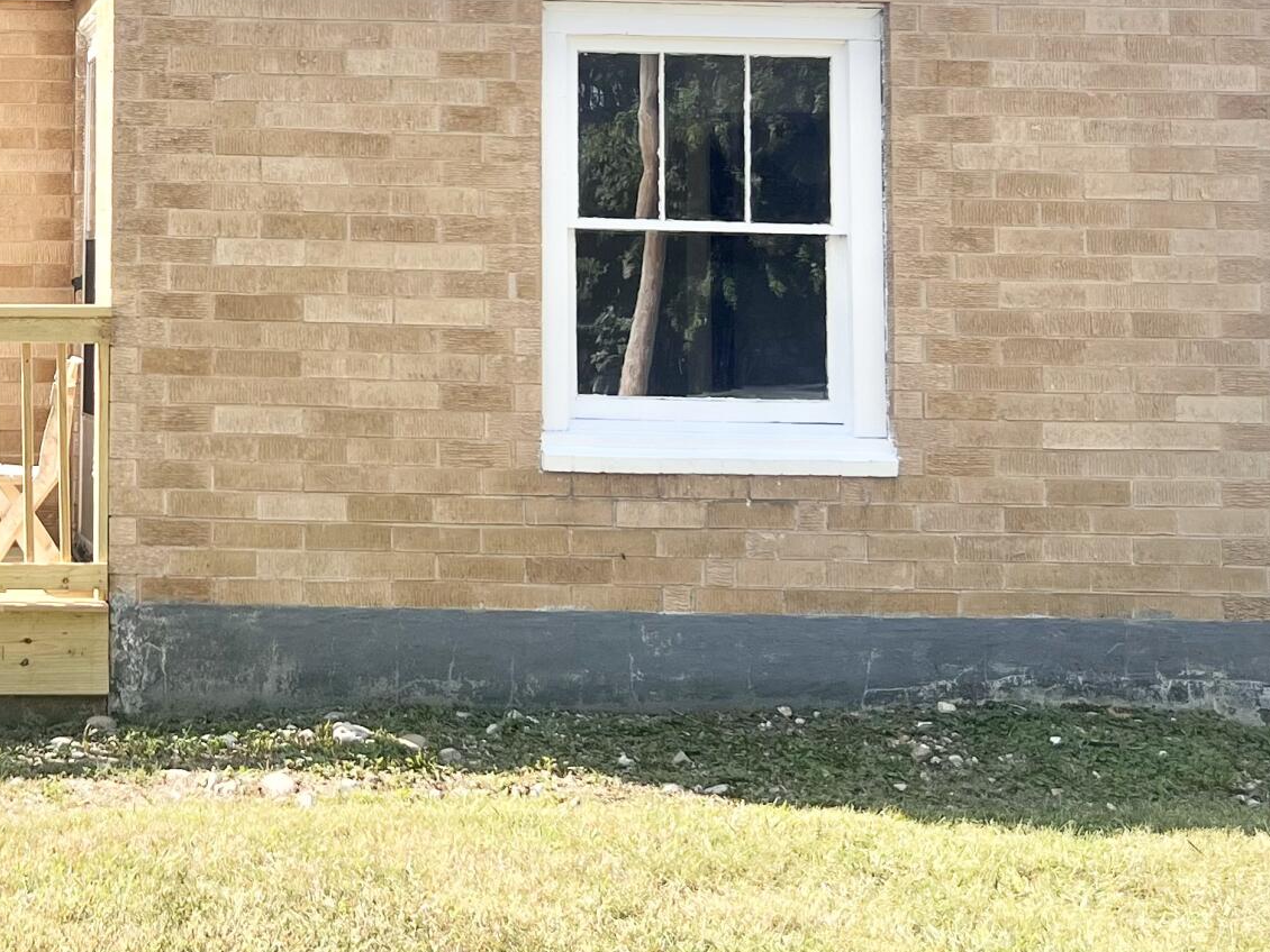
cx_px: -40
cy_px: 103
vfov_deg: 20.9
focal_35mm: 69
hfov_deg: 26.4
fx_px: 2532
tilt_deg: +3.7
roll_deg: -0.2
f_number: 1.5
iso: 50
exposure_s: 1/1575
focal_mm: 5.7
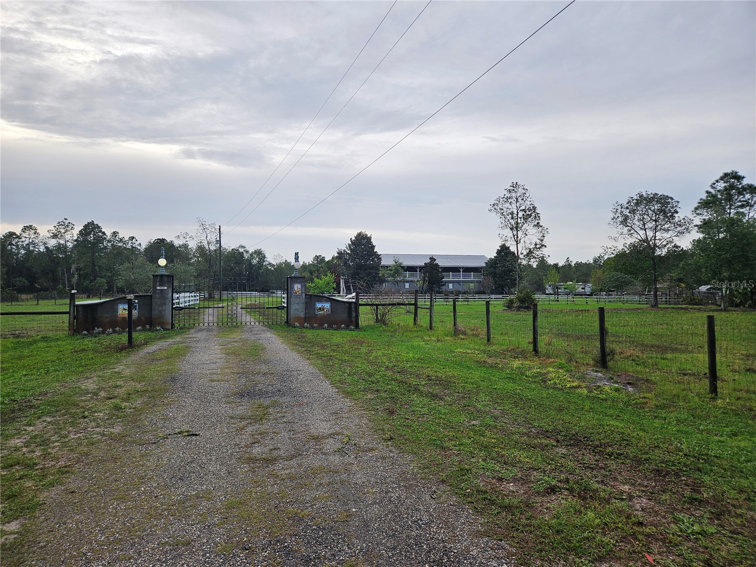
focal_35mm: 23
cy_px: 284
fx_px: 502
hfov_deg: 73.9
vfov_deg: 58.9
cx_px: 378
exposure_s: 1/376
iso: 25
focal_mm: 5.4
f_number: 1.8
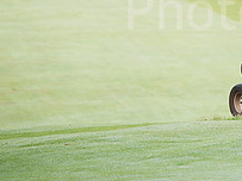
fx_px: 3172
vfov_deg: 3.3
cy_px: -45
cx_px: 283
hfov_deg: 4.4
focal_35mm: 454
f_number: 4
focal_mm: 165
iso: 320
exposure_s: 1/400
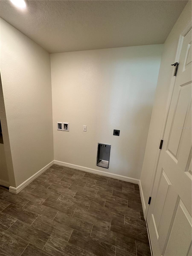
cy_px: 128
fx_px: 104
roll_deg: -3.8
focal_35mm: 14
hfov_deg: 85.7
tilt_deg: -11.1
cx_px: 96
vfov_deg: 102.1
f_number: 2.2
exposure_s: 1/60
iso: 160
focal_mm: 2.22
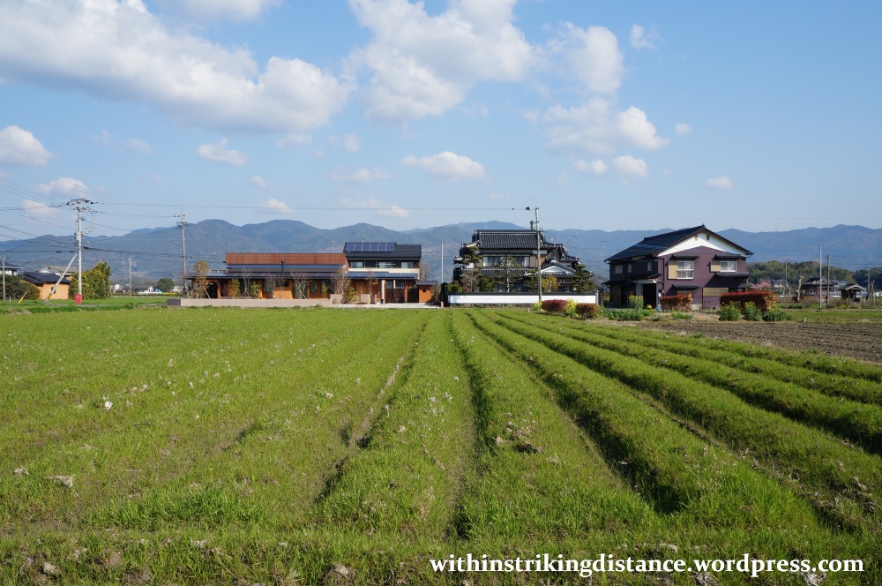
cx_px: 441
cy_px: 293
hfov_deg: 57.3
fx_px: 807
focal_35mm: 33
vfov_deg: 39.9
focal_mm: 22
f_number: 13
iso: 200
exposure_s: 1/250
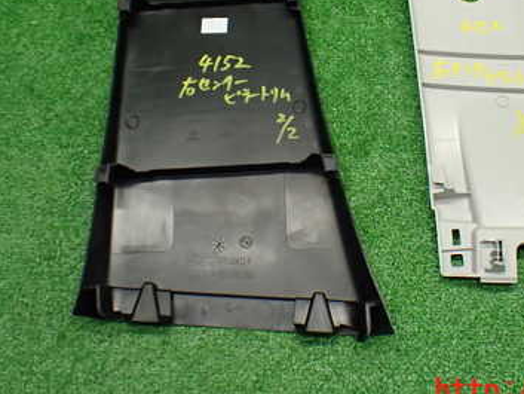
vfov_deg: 28.0
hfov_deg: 37.3
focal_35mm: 51
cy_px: 76
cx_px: 325
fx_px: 772
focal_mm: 5.4
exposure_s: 1/125
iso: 500
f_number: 2.3
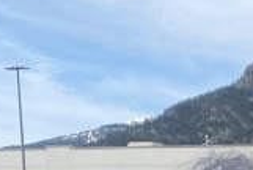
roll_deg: -0.1
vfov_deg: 8.4
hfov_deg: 13.5
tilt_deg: -12.5
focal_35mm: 143
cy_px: 465
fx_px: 1007
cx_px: 379
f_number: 1.8
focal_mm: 4.25
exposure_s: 1/1701
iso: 32
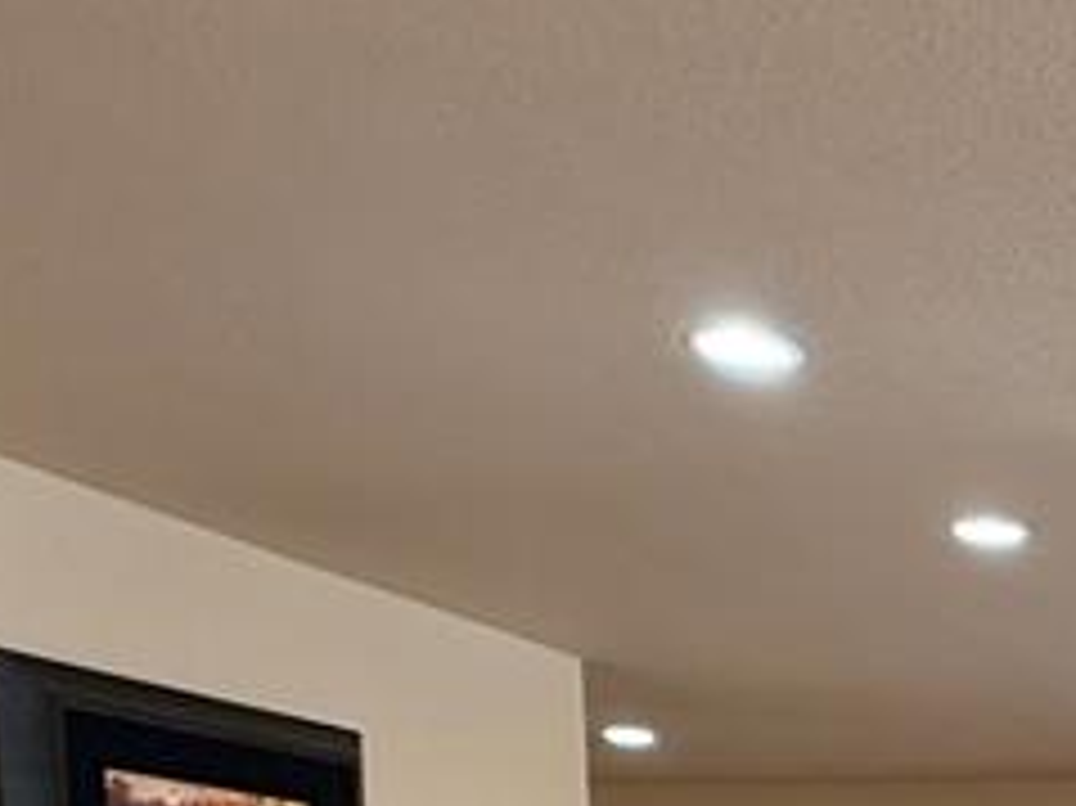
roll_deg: +0.5
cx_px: 1697
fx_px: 1864
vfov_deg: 21.0
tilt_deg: -4.0
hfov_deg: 23.9
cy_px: 1182
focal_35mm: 60
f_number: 2.2
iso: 320
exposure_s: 1/60
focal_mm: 2.22
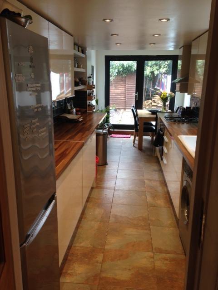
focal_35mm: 33
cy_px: 145
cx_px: 109
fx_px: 277
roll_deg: -1.0
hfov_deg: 42.9
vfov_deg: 55.4
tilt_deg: -14.3
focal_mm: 4.12
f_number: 2.4
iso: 50
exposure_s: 1/24
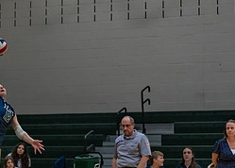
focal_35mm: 171
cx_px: -5
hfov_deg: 11.6
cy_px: 130
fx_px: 1142
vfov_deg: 8.4
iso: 2500
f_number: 2.8
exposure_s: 1/1000
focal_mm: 70
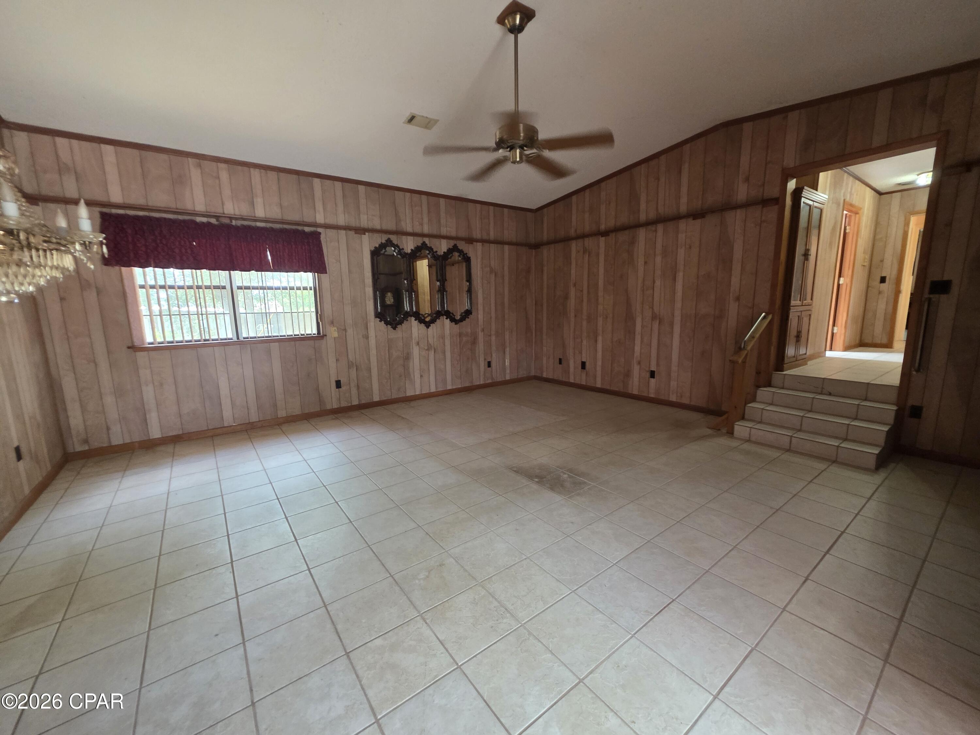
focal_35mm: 13
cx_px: 490
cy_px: 368
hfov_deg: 106.2
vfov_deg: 89.9
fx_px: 368
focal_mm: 2.2
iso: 320
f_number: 1.9
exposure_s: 1/60
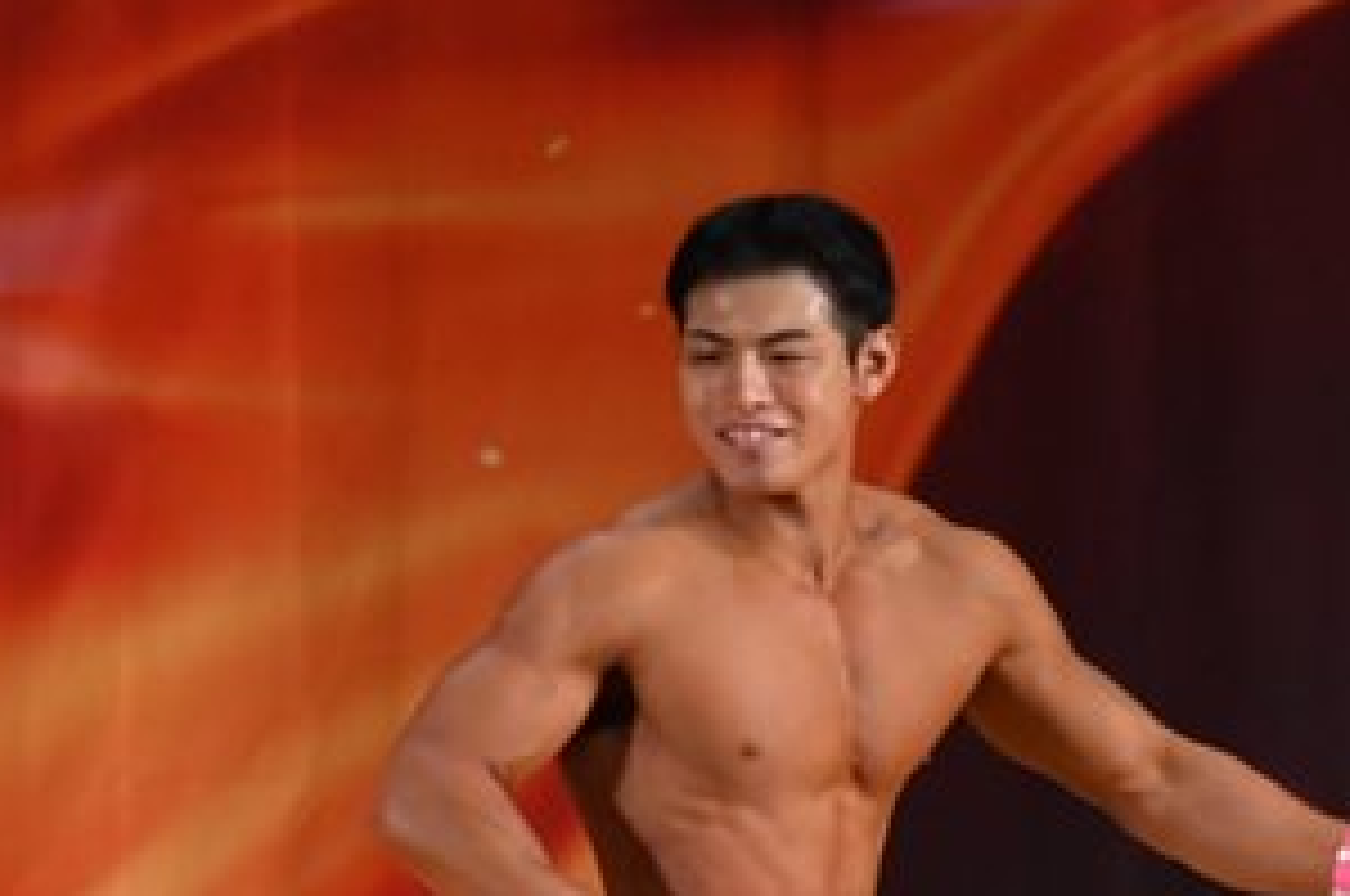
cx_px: 245
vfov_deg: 2.2
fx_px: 23250
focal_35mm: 621
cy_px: 1054
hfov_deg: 3.3
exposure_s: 1/400
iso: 3200
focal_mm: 160
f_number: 5.6
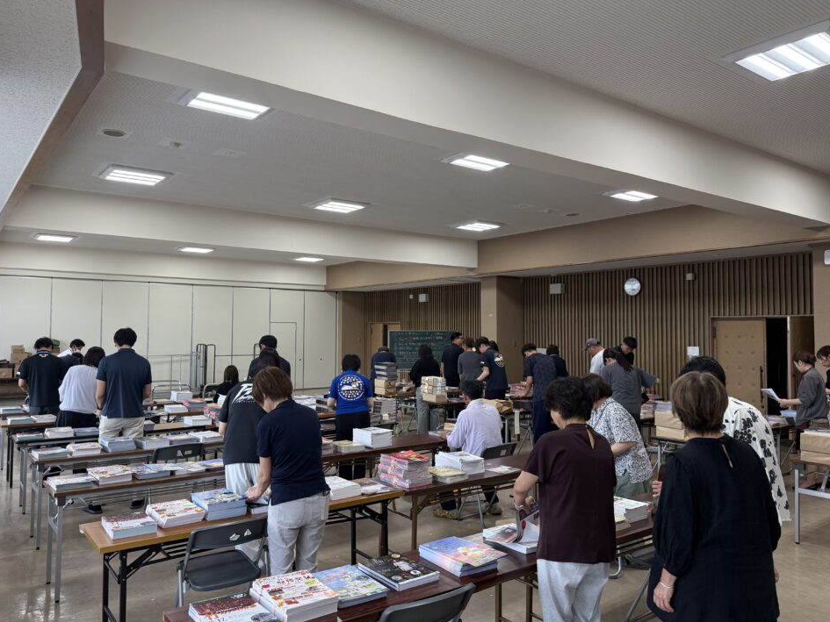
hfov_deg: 67.3
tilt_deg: +2.4
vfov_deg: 53.1
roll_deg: -0.3
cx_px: 402
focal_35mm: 26
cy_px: 304
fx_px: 623
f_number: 1.78
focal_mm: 6.76
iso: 160
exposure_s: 1/234
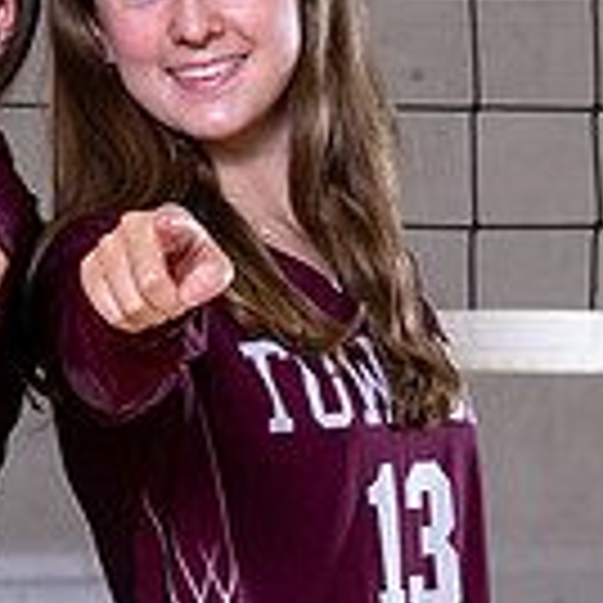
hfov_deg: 3.9
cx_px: 292
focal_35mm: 449
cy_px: 396
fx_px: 8849
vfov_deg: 3.9
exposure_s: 1/200
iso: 640
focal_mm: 77
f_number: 7.1
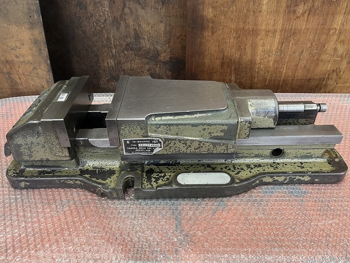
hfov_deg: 67.3
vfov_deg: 53.1
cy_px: 132
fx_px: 263
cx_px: 175
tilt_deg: -36.4
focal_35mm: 26
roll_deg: +0.8
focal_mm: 5.1
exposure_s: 1/60
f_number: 1.6
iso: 160
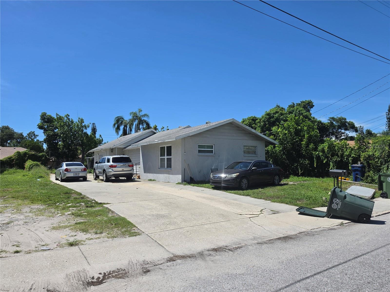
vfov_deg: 58.9
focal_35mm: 23
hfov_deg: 73.9
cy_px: 146
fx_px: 259
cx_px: 195
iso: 50
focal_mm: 6.5
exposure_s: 1/7939
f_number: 1.4
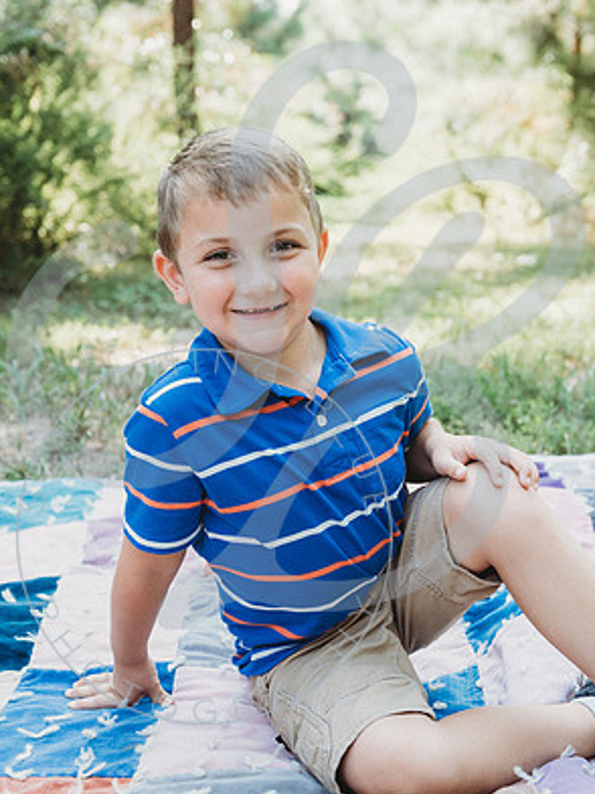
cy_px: 383
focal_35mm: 53
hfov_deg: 27.5
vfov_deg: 36.2
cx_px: 295
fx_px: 1215
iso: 200
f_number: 5
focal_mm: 48
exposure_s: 1/125
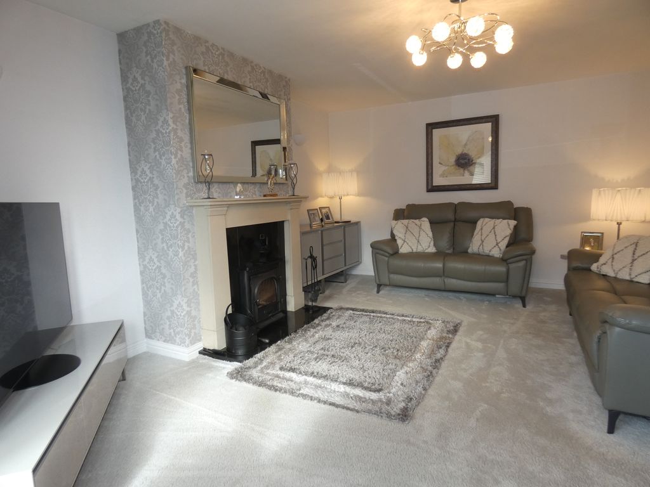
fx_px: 376
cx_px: 325
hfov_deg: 81.7
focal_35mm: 20
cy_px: 244
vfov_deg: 66.0
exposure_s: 1/60
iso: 200
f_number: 2.8
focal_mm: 3.6
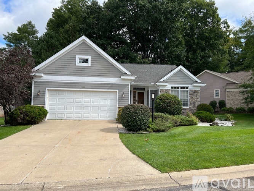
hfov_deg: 67.3
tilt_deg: +2.6
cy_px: 96
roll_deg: -0.9
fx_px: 191
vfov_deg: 53.0
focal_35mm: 26
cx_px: 127
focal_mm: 5.7
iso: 50
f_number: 1.5
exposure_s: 1/3165
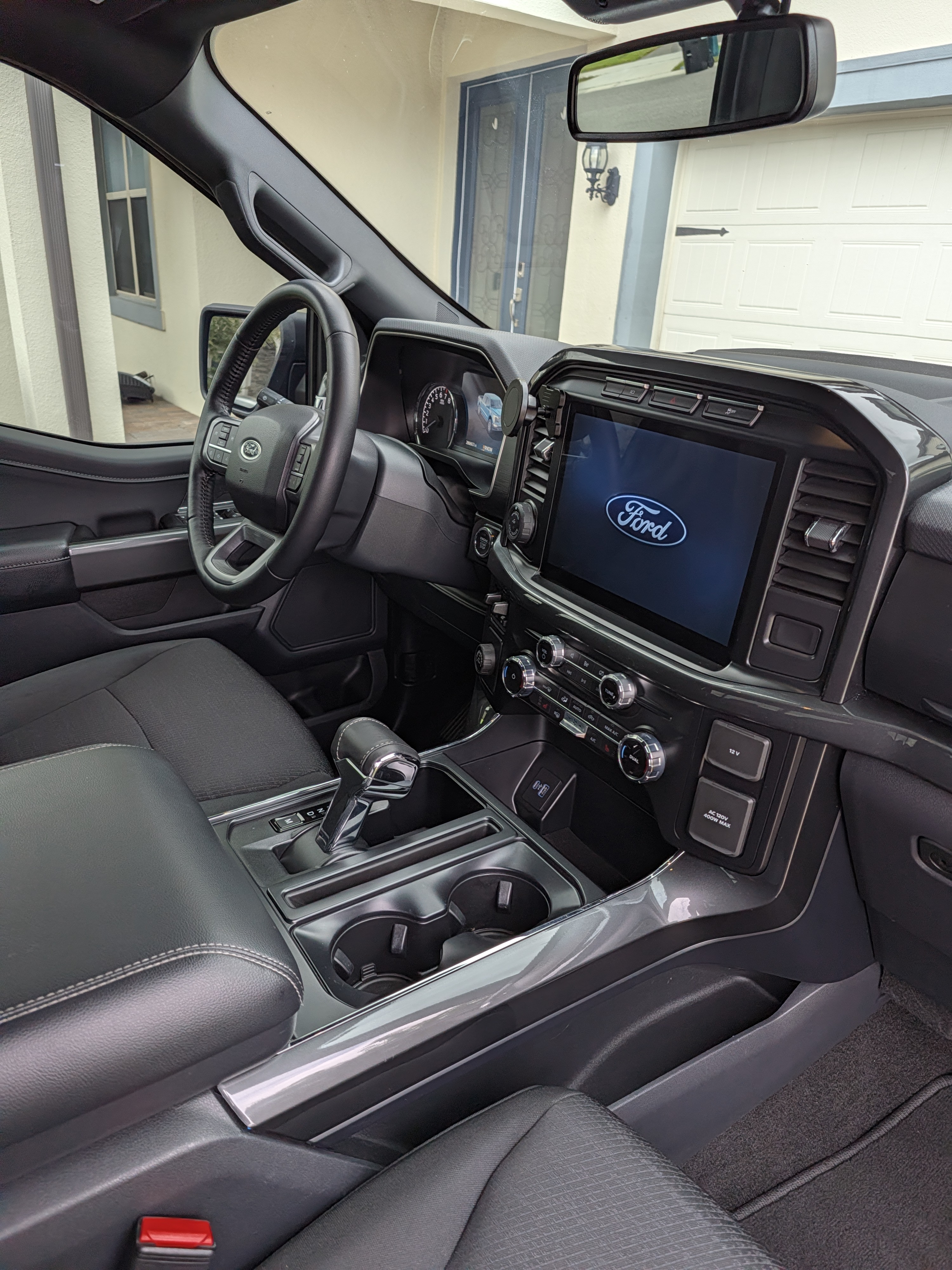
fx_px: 843
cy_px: 635
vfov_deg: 73.9
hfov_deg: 58.9
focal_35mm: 23
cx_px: 476
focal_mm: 5.28
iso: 20
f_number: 1.7
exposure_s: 1/124
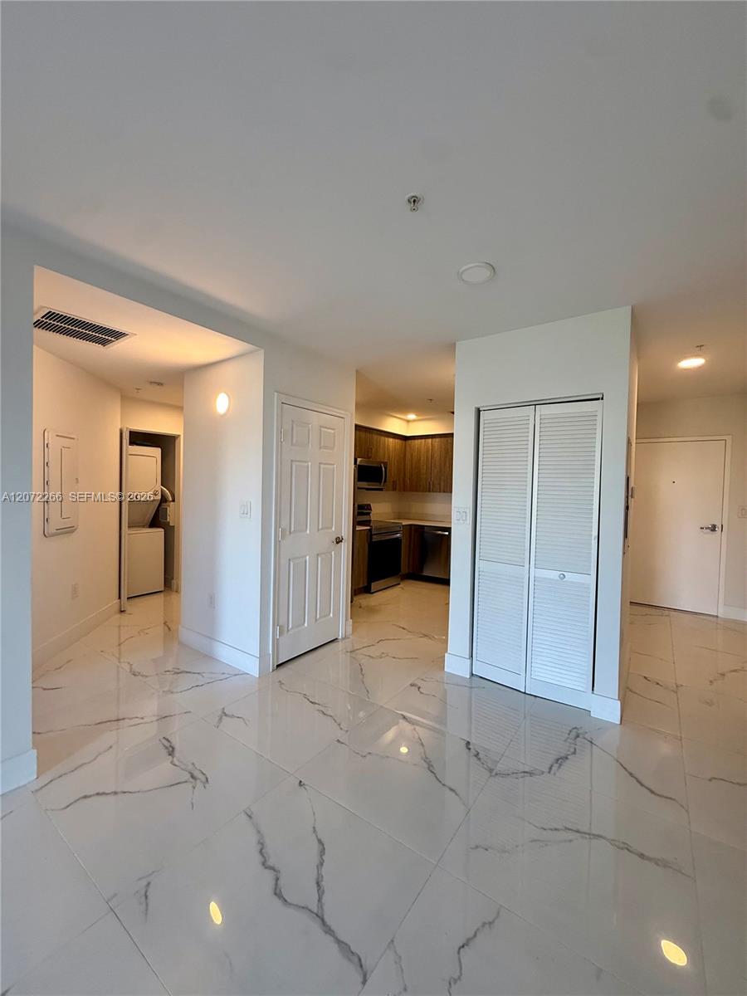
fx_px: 403
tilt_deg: -0.1
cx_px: 374
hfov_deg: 85.7
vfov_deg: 102.1
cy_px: 498
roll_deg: -1.3
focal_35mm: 14
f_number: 2.2
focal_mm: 2.22
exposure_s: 1/120
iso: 125
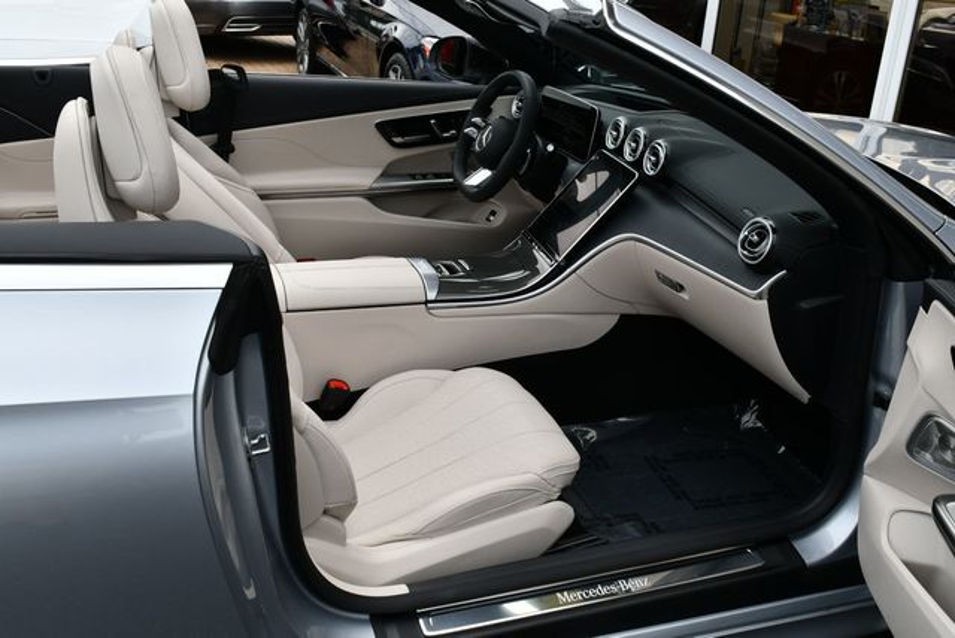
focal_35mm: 36
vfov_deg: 36.9
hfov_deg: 53.1
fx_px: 956
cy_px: 319
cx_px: 478
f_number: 8
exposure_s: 1/250
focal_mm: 18
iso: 180
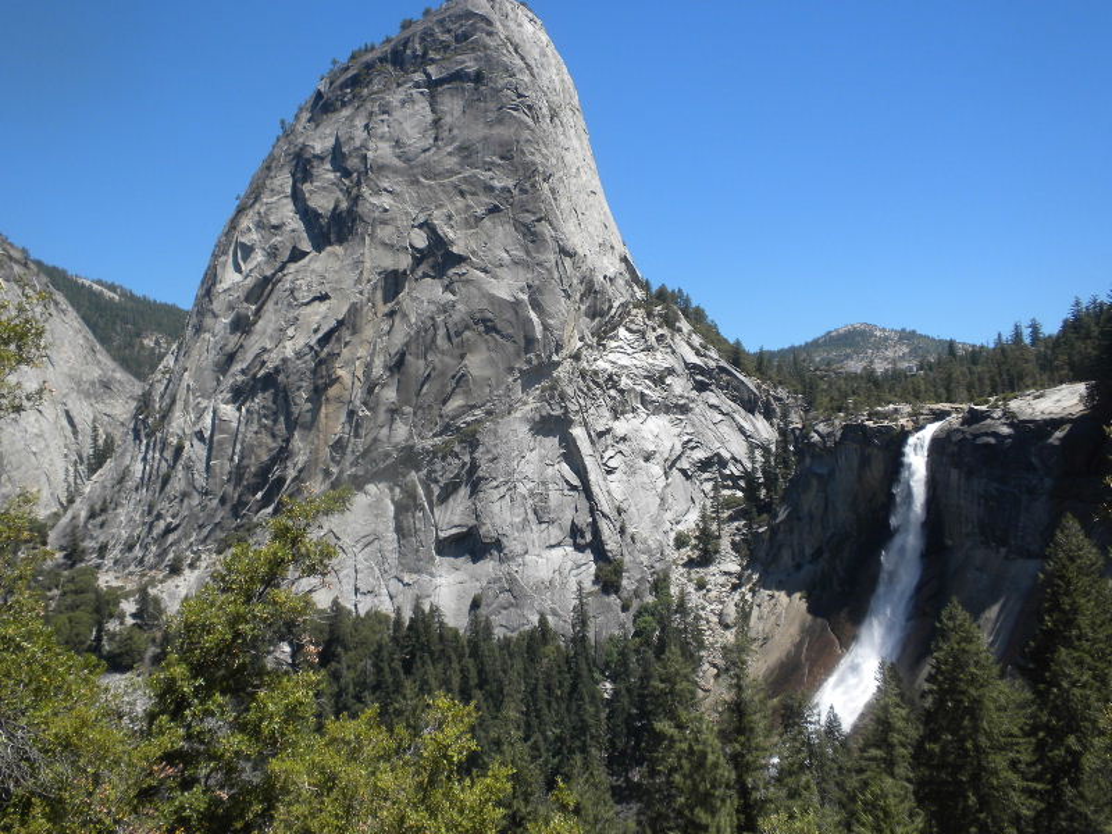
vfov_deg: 38.7
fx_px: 1189
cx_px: 556
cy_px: 417
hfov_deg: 50.1
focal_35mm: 37
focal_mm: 6.6
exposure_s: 1/82.6
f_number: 10
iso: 64
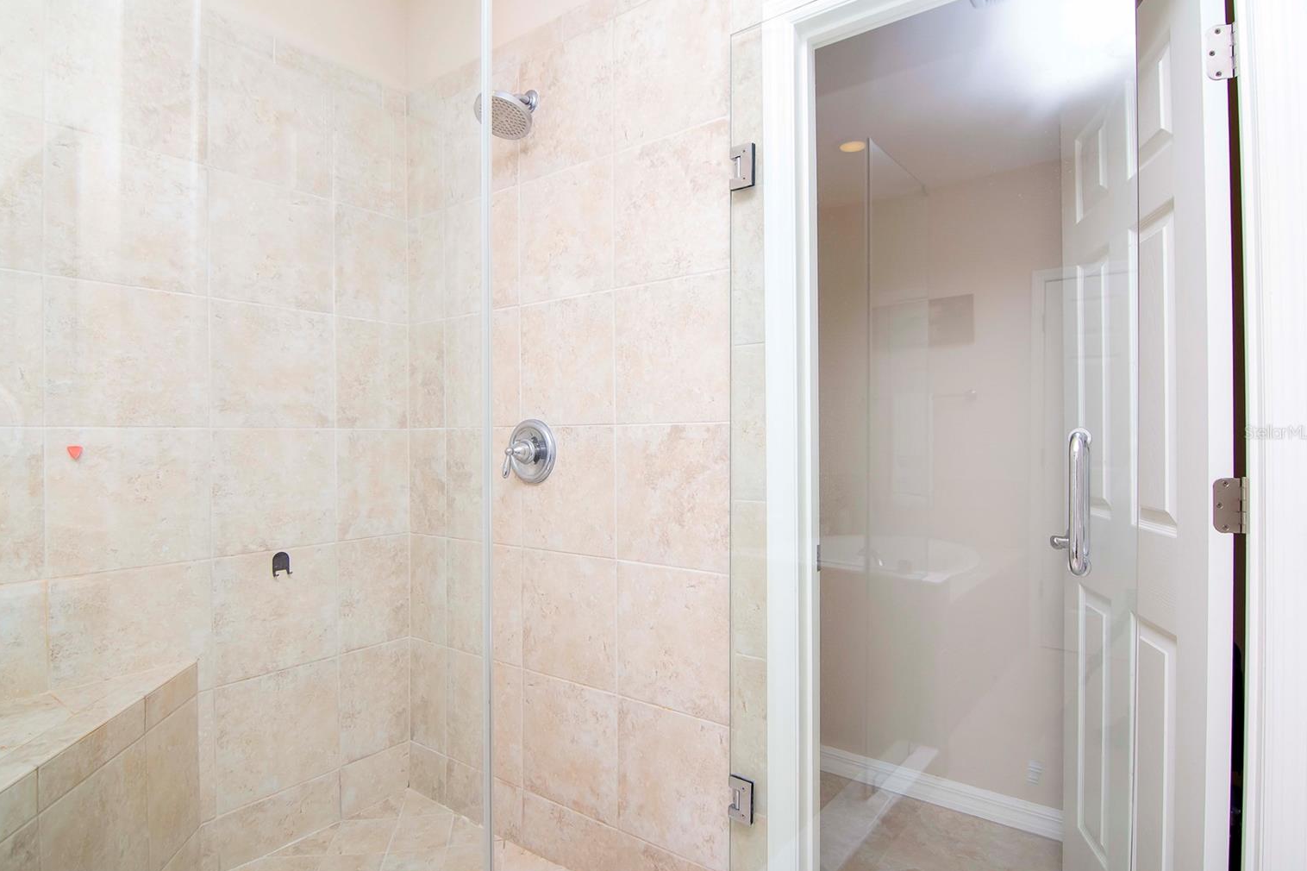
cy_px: 432
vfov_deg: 64.5
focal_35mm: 19
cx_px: 631
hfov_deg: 86.9
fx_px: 690
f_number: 5.6
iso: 640
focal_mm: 12
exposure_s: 1/200
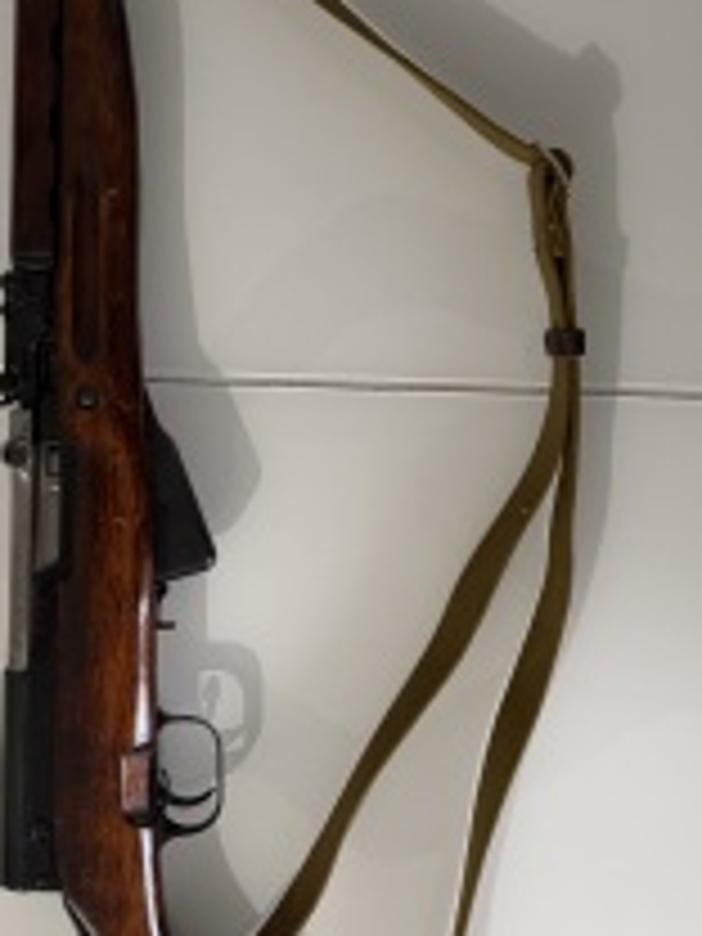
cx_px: 266
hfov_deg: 26.9
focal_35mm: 54
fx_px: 1460
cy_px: 443
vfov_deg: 35.5
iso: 320
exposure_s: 1/50
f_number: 1.78
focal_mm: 6.76
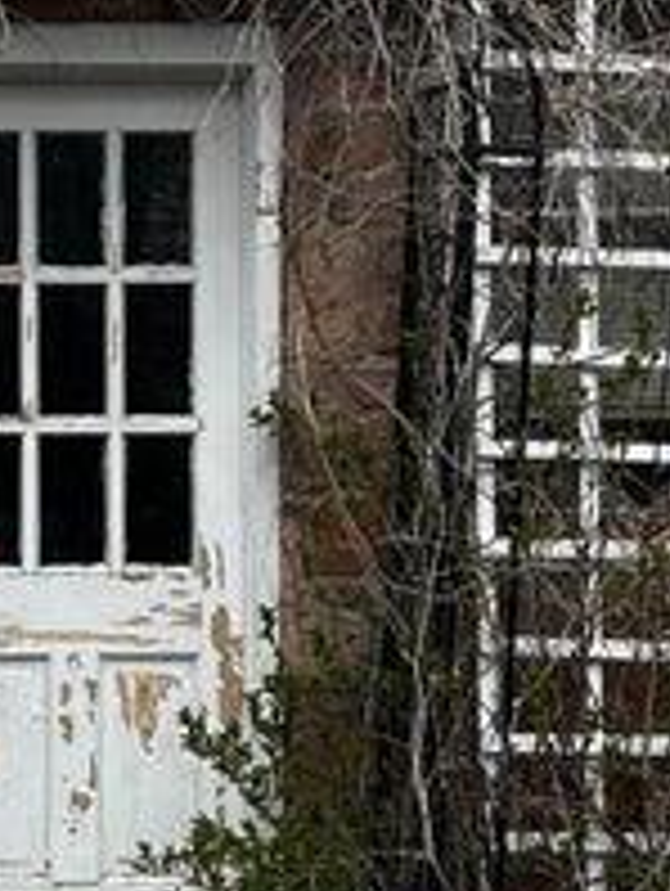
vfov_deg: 23.2
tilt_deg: -5.0
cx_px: 99
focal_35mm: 84
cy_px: 378
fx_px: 2163
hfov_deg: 17.4
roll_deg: -0.8
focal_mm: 5.7
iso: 50
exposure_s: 1/2299
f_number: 1.5
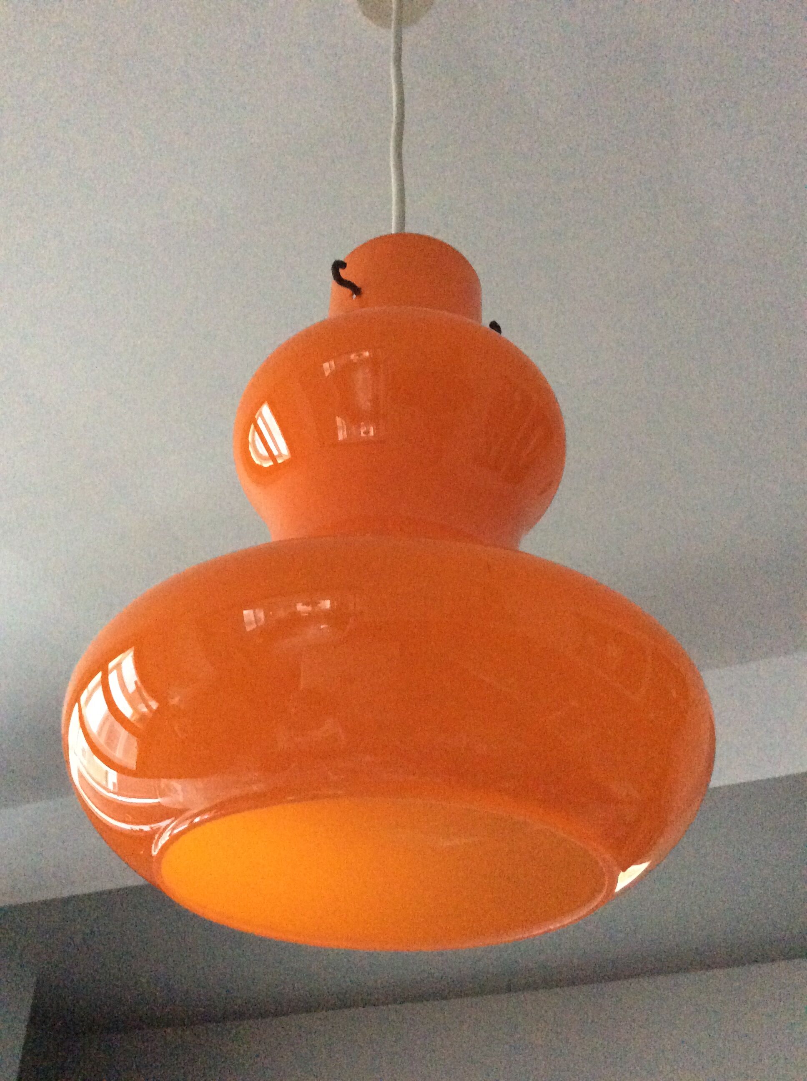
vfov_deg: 56.9
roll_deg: +0.9
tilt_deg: +36.5
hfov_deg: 44.1
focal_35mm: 32
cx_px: 404
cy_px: 540
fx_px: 997
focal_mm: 3.3
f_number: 2.4
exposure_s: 1/17
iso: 640
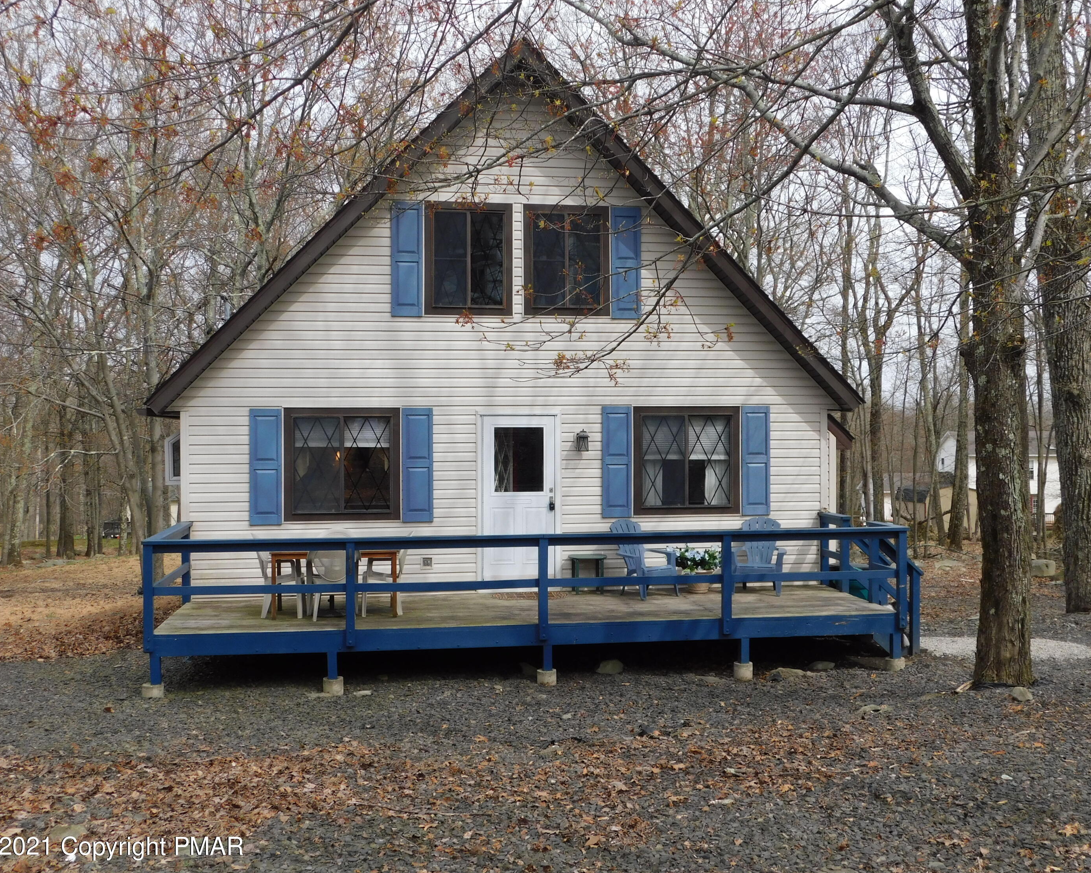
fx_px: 1227
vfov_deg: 39.2
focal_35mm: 38
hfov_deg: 47.9
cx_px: 568
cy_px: 437
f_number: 3.5
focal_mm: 6.3
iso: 125
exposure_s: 1/640
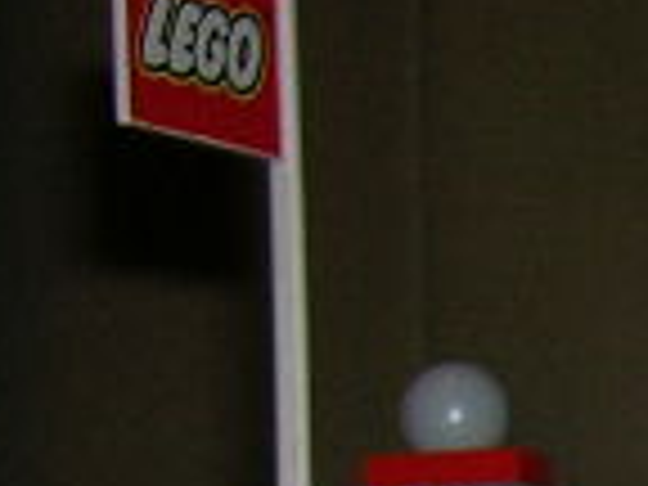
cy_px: 1274
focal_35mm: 242
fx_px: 4530
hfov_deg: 7.5
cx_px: 1665
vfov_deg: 5.8
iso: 50
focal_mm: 5.7
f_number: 2.9
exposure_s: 1/60.1
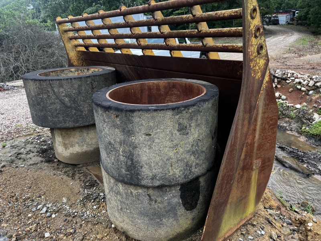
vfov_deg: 53.1
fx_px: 241
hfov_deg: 67.3
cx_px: 160
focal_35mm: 26
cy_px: 120
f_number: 1.5
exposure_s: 1/256
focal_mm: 5.7
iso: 40
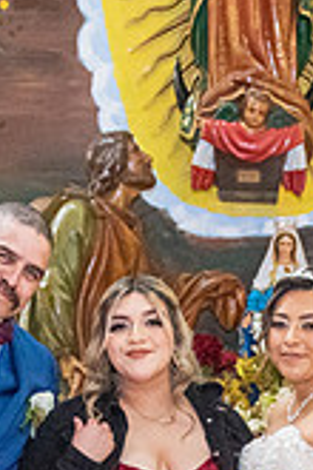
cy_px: 582
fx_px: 1330
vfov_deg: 18.8
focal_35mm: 102
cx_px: 228
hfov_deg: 13.4
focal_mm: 24
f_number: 2.8
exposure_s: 1/160
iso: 2000
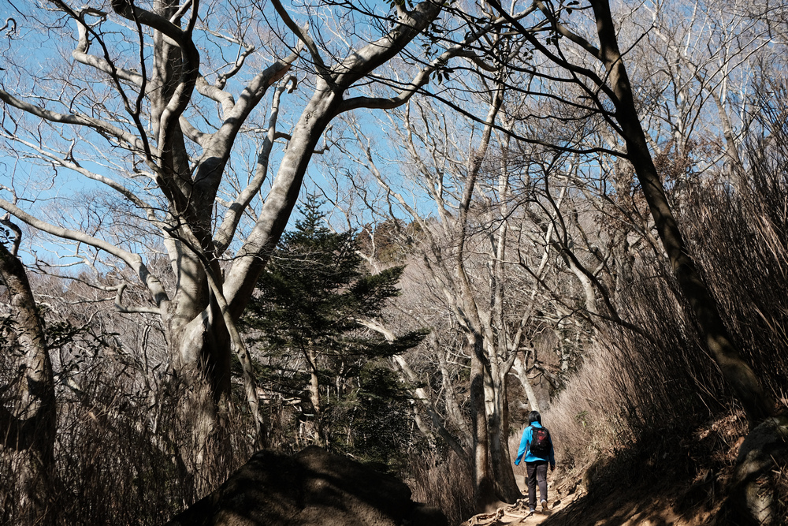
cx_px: 394
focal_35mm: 35
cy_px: 263
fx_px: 766
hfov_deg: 54.4
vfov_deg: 37.9
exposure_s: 1/850
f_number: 3.6
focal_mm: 23
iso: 200
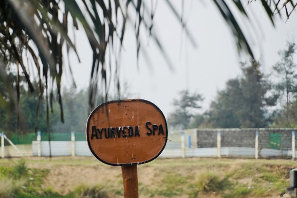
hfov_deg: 10.2
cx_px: 148
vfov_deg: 6.8
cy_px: 99
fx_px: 1670
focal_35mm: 202
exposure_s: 1/1000
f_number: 5.6
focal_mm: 135
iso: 400
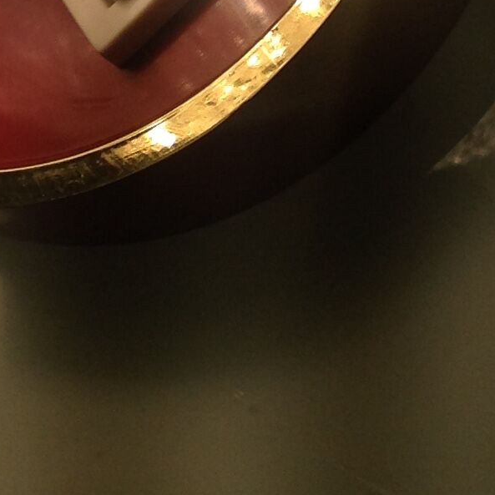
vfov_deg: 11.9
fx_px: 2184
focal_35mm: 135
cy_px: -398
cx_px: 102
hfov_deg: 12.9
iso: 50
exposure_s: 1/329
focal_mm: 4.28
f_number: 2.4
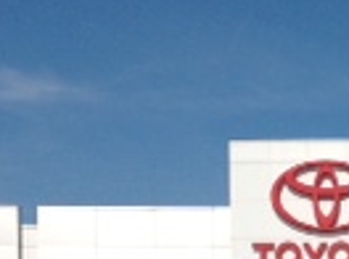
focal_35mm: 170
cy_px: 407
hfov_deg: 11.3
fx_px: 1708
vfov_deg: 8.5
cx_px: 473
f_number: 2.4
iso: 64
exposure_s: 1/5051
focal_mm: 4.28
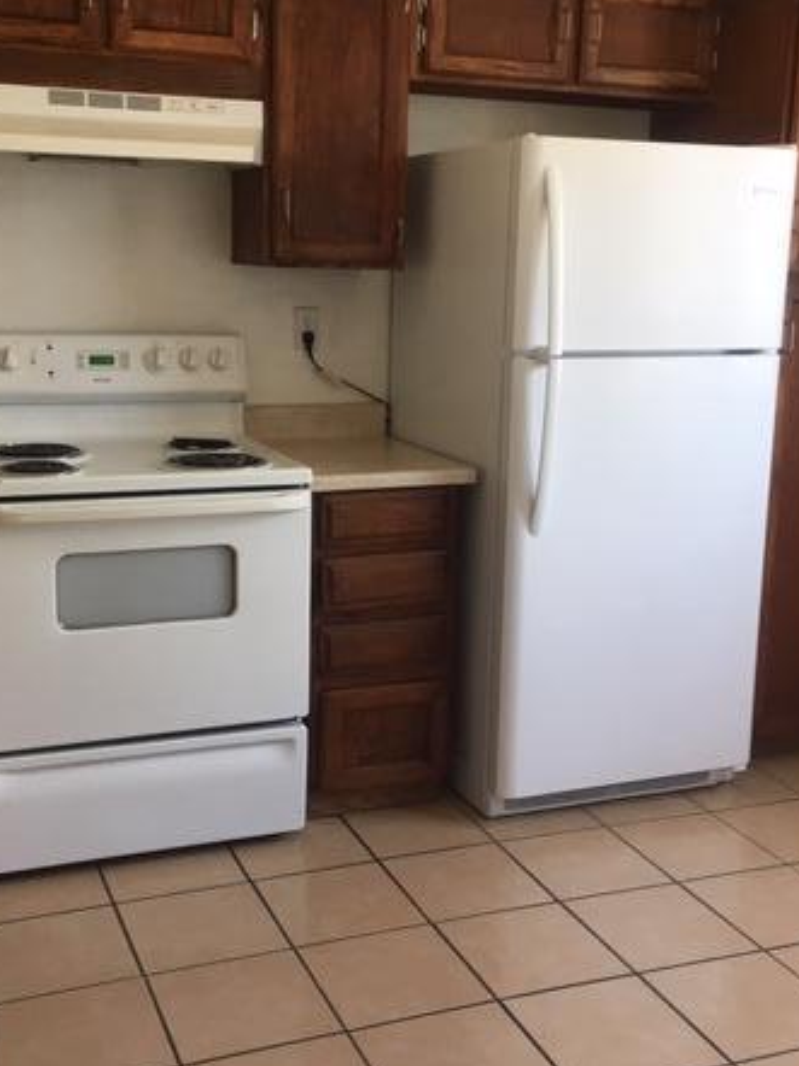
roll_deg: -3.1
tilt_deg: -12.2
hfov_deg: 34.3
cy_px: 499
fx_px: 1294
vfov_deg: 44.8
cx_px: 369
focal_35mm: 42
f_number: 2.2
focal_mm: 4.15
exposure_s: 1/40
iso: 25
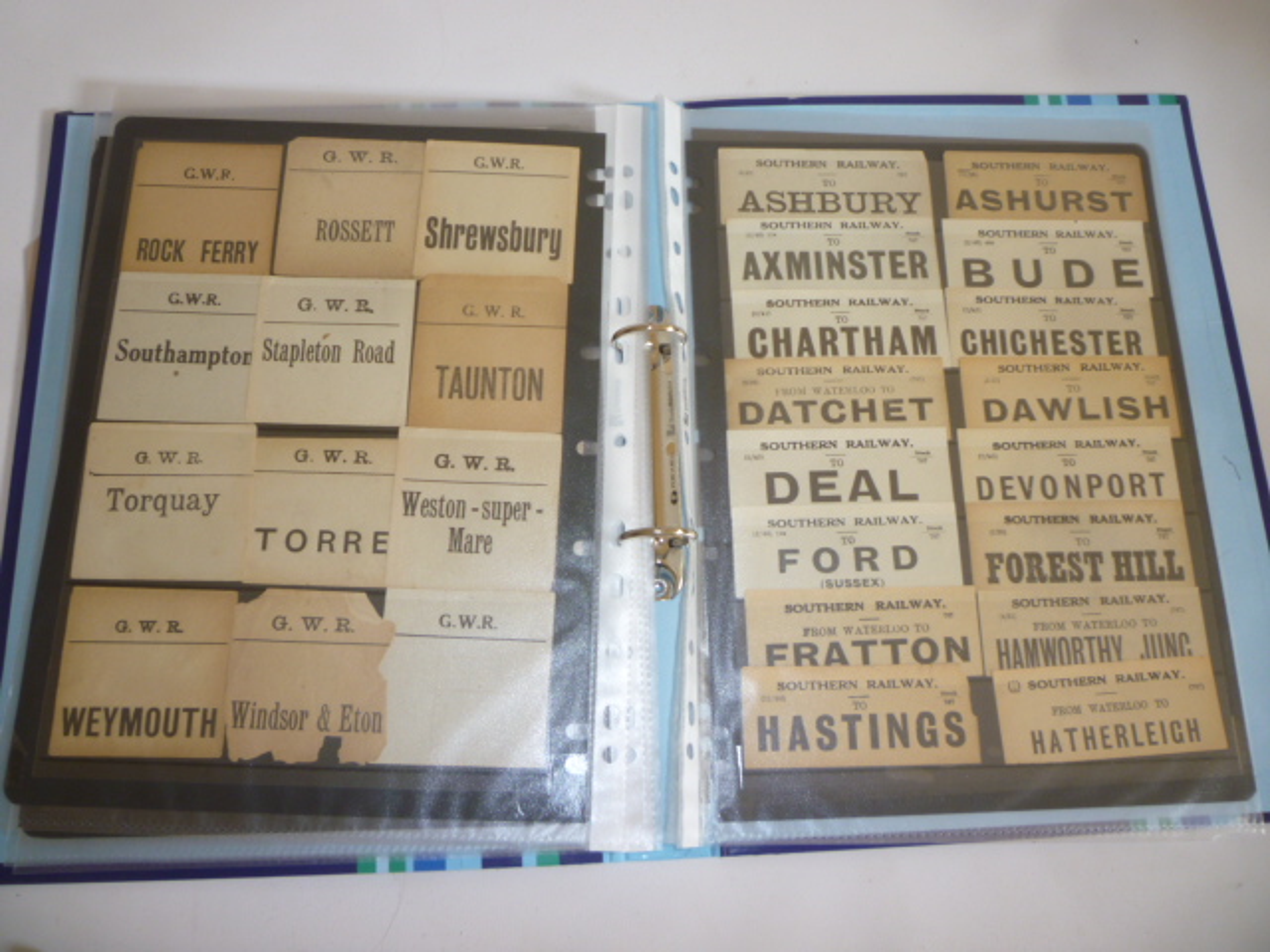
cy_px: 476
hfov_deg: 61.7
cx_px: 635
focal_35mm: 29
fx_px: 1064
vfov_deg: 48.2
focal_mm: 5.2
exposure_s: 1/30
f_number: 3.3
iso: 100
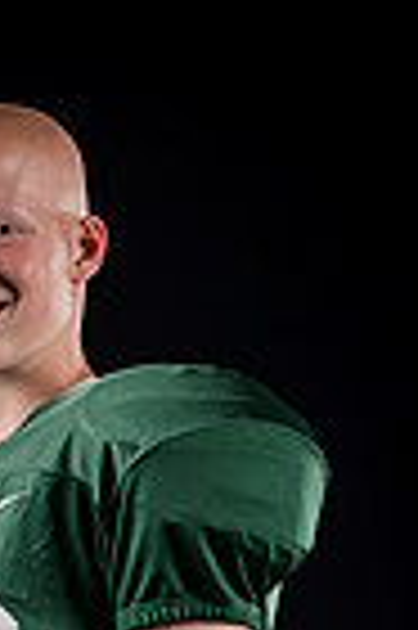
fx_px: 7071
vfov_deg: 5.1
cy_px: 891
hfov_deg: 3.4
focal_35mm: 405
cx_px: 81
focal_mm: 126
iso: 200
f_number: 3.5
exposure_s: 1/125
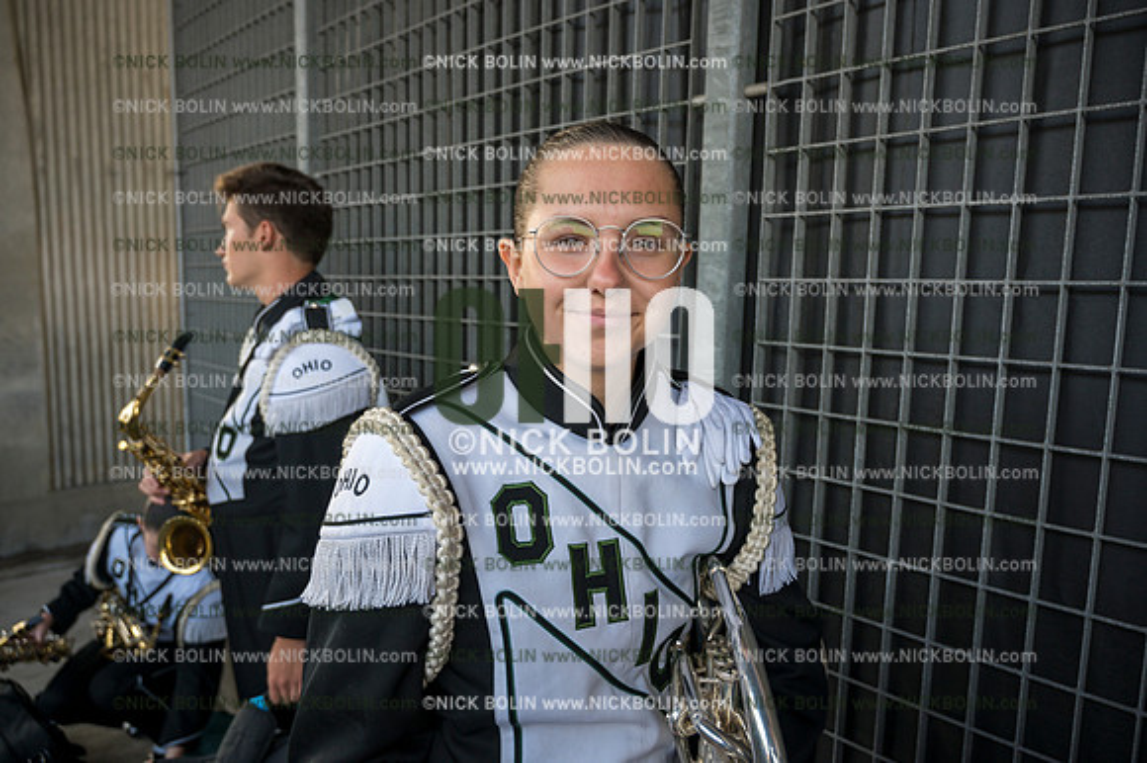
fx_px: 764
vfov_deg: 53.1
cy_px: 382
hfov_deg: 73.8
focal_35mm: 24
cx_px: 574
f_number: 4
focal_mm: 24
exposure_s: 1/200
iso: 200
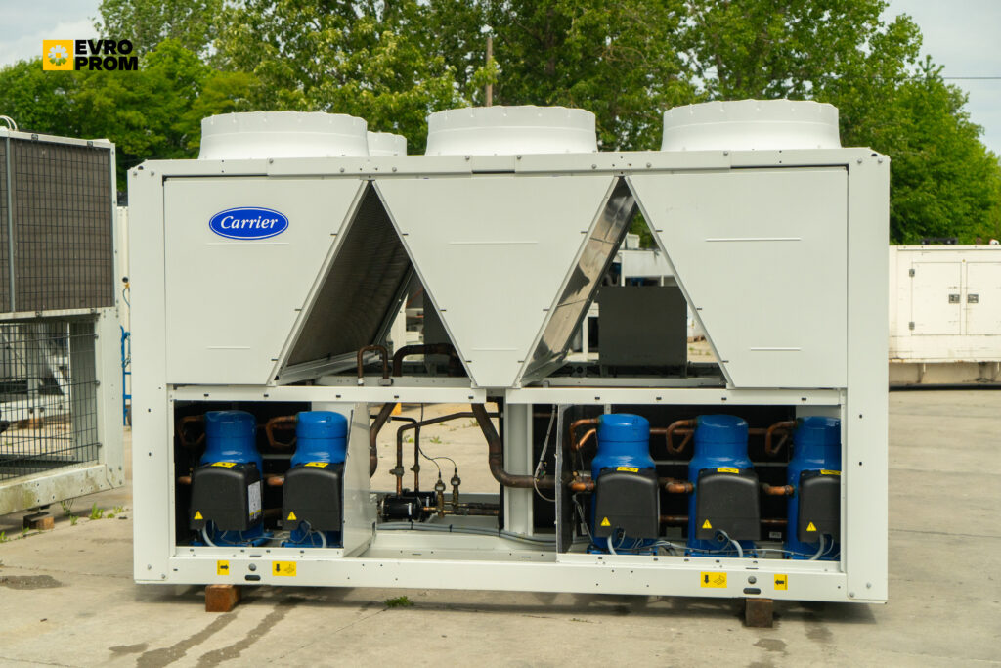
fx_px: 1390
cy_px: 334
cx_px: 500
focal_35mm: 50
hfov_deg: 39.6
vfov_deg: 27.0
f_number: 4
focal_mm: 50
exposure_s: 1/4000
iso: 640
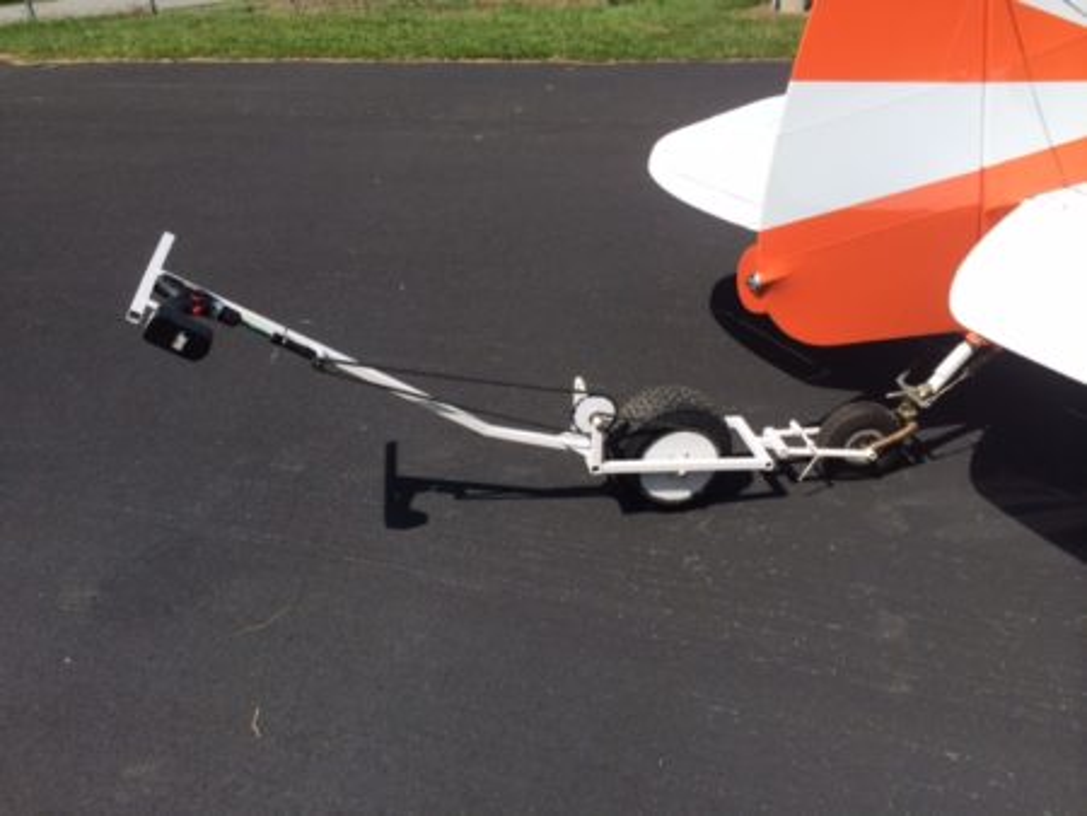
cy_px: 408
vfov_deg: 46.8
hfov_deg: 59.9
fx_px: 943
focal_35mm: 30
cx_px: 544
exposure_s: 1/2415
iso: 32
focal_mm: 4.12
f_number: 2.2
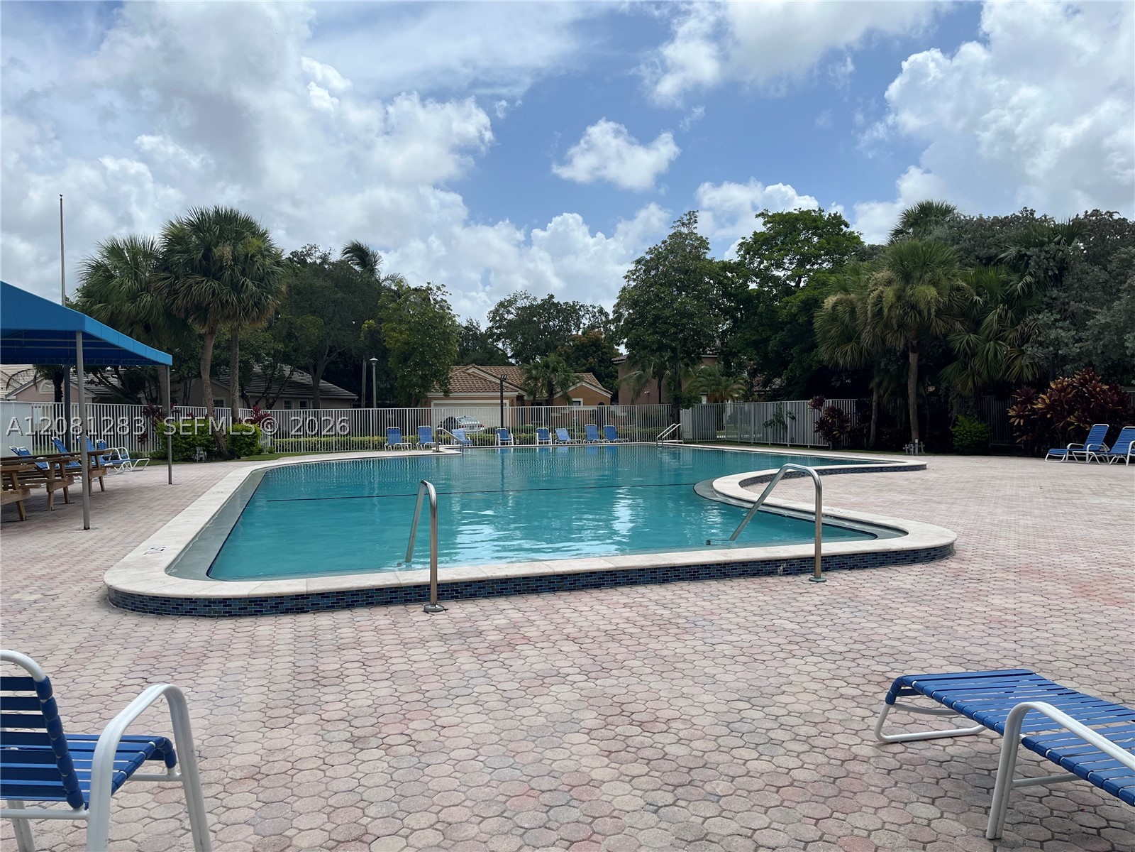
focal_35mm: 26
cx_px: 568
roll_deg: +0.7
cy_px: 426
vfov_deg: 53.1
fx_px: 852
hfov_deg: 67.3
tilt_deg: -2.4
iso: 50
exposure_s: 1/5848
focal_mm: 5.1
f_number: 1.6
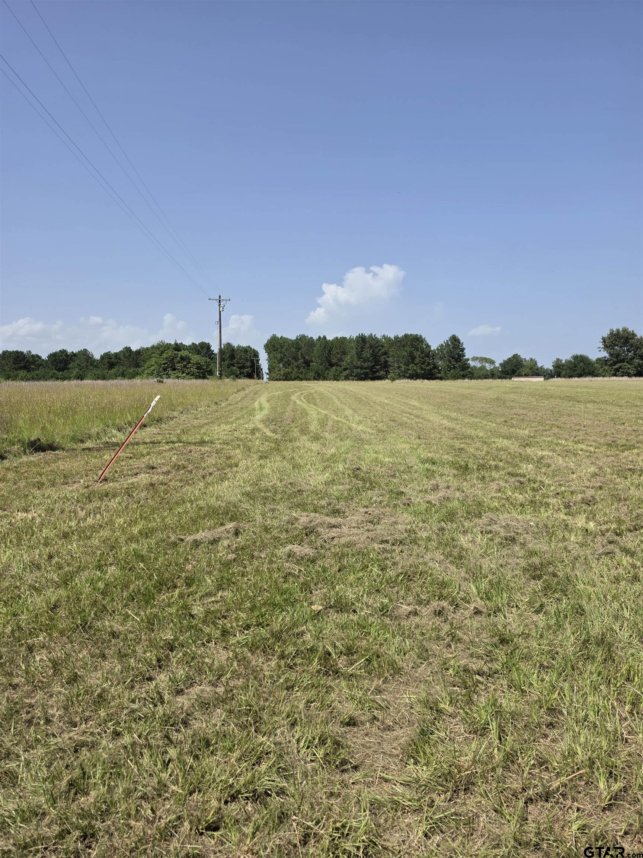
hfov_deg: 58.9
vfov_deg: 73.9
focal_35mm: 23
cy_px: 429
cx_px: 322
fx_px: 570
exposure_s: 1/7939
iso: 50
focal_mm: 6.5
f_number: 1.4
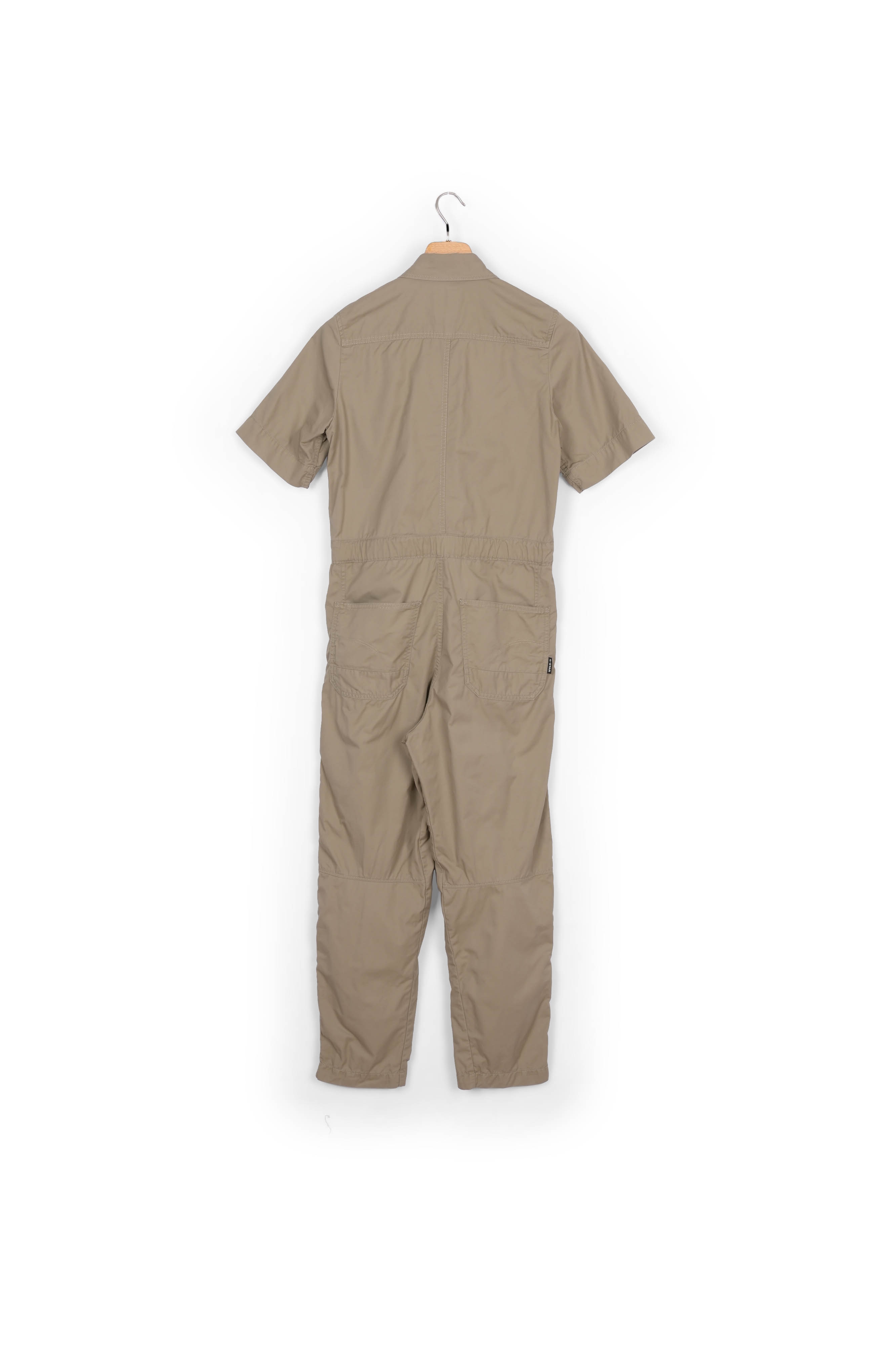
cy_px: 672
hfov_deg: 35.0
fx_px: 1419
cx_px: 448
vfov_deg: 50.7
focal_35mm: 38
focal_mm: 38
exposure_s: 1/125
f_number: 13
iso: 100
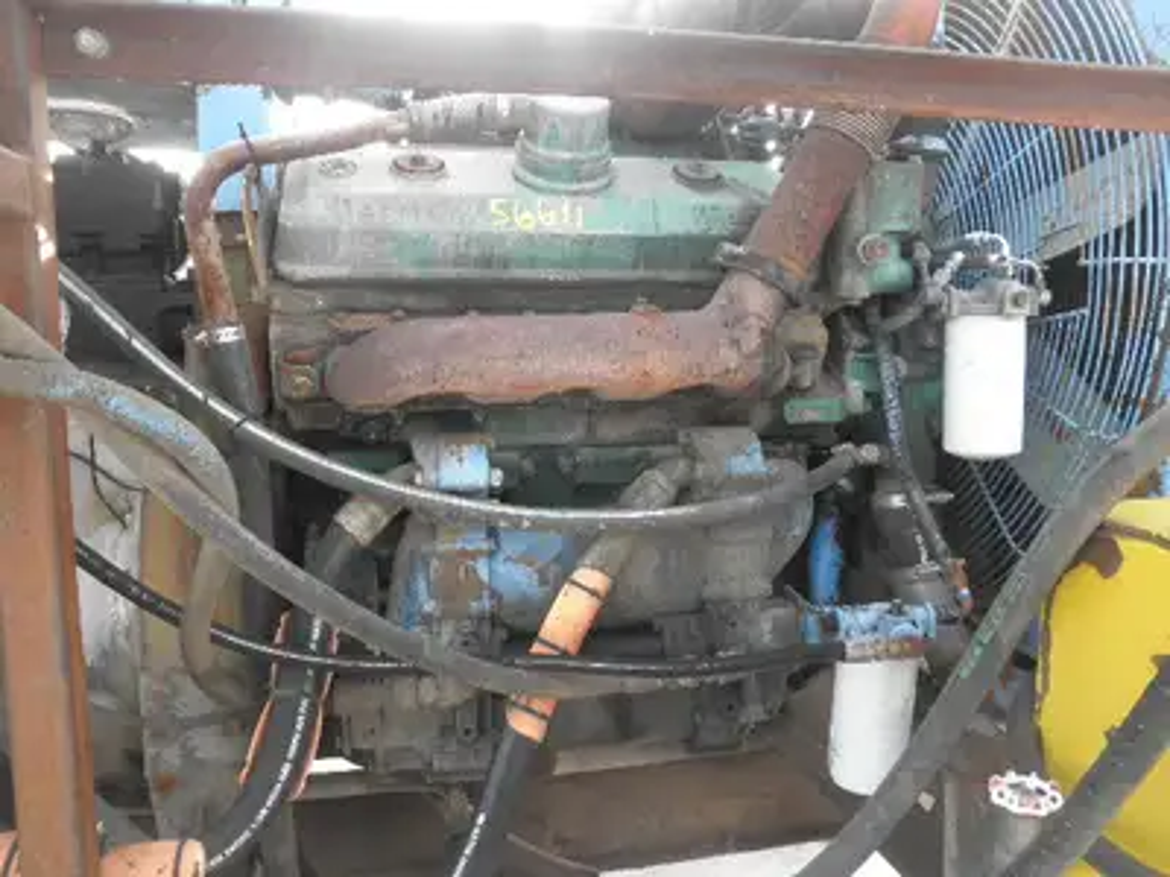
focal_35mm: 28
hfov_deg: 63.4
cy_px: 438
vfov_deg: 49.7
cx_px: 585
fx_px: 946
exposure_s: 1/60
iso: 64
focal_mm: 5
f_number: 3
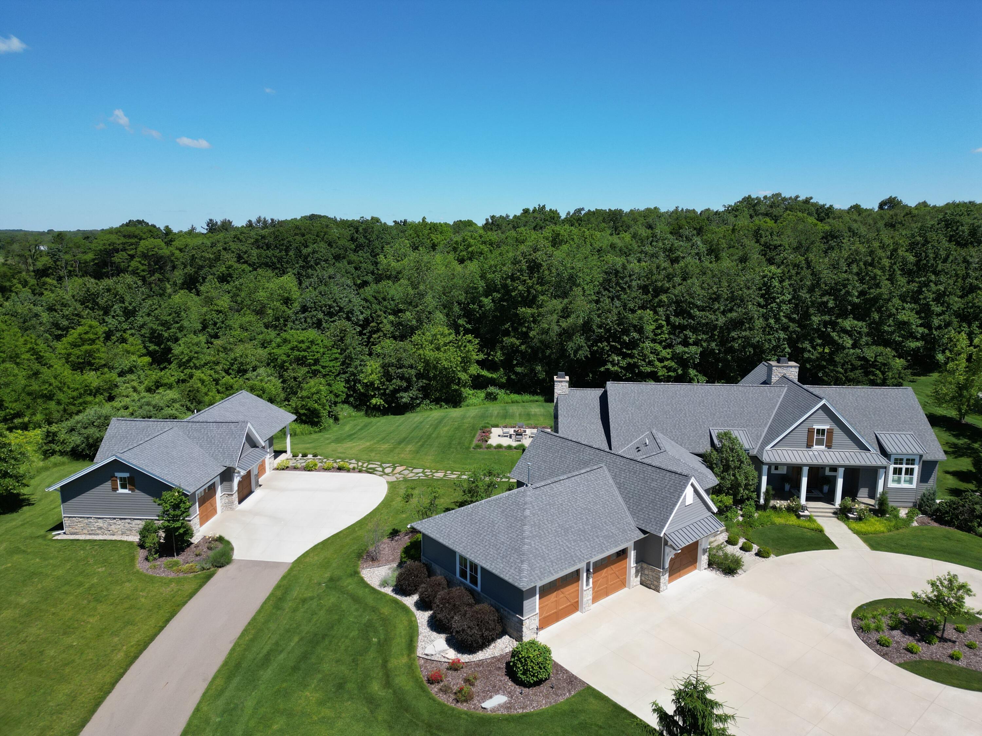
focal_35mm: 24
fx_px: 681
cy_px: 368
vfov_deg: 56.8
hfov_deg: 71.6
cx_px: 491
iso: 120
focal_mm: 6.72
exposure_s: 1/3000
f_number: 1.7
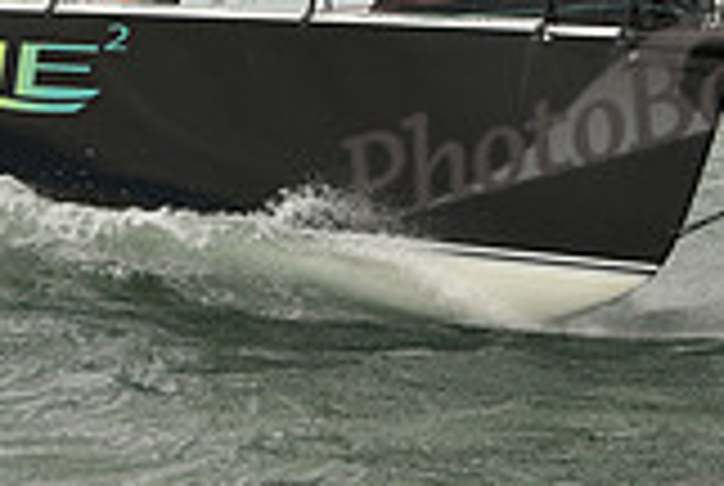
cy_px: -61
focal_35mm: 288
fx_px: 5803
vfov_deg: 4.8
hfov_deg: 7.1
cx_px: 112
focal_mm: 80
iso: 320
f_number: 11
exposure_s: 1/800
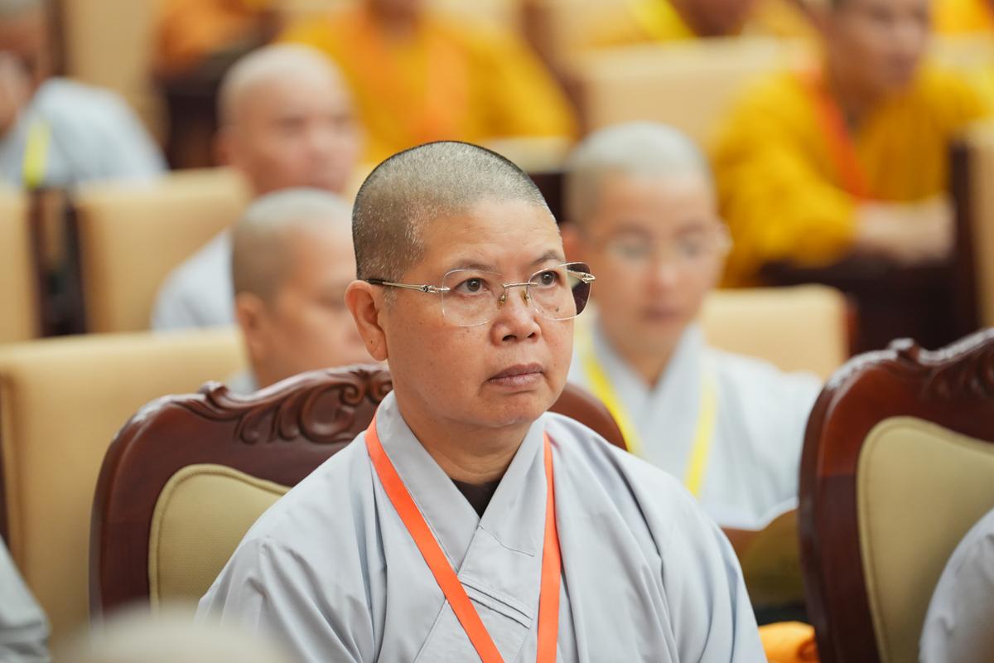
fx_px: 5522
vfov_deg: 6.9
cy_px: 332
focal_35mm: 200
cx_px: 497
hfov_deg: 10.3
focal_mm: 200
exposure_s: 1/200
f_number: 2.8
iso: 3200
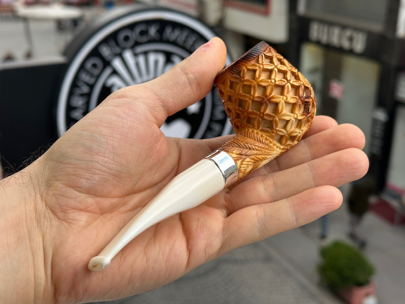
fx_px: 562
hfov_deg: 39.7
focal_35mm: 48
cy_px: 152
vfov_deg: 30.3
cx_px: 202
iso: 64
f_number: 1.78
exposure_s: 1/287
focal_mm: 6.86
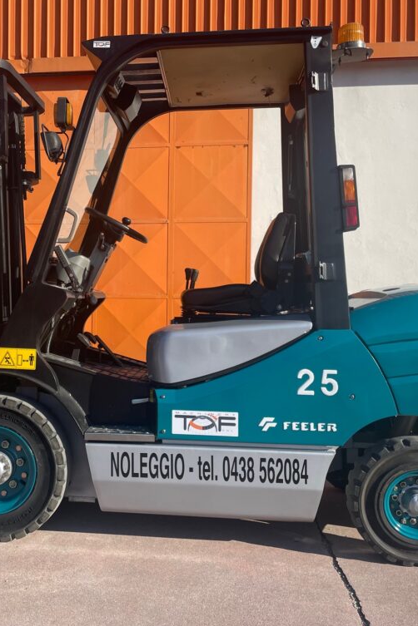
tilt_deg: +0.6
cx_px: 117
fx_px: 644
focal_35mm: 37
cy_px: 311
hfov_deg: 35.3
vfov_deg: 51.9
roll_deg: -0.7
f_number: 1.6
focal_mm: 4.2
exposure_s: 1/2882
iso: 32
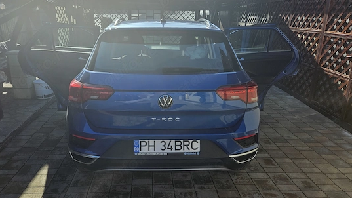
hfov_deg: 67.9
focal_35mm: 28
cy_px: 85
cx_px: 166
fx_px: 261
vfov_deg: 41.4
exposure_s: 1/1761
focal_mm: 5.4
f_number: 1.8
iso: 25
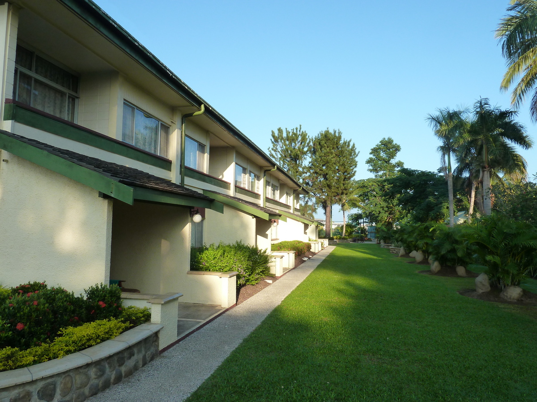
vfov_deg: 54.9
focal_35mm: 25
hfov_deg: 69.4
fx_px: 388
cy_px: 201
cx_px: 268
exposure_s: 1/250
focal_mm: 4.1
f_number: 4
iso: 125
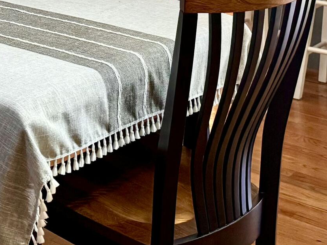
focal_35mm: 87
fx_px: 821
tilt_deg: -3.9
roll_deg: -0.8
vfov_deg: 15.2
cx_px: 79
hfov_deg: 22.3
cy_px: -159
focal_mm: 6.76
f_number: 1.78
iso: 320
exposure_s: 1/60
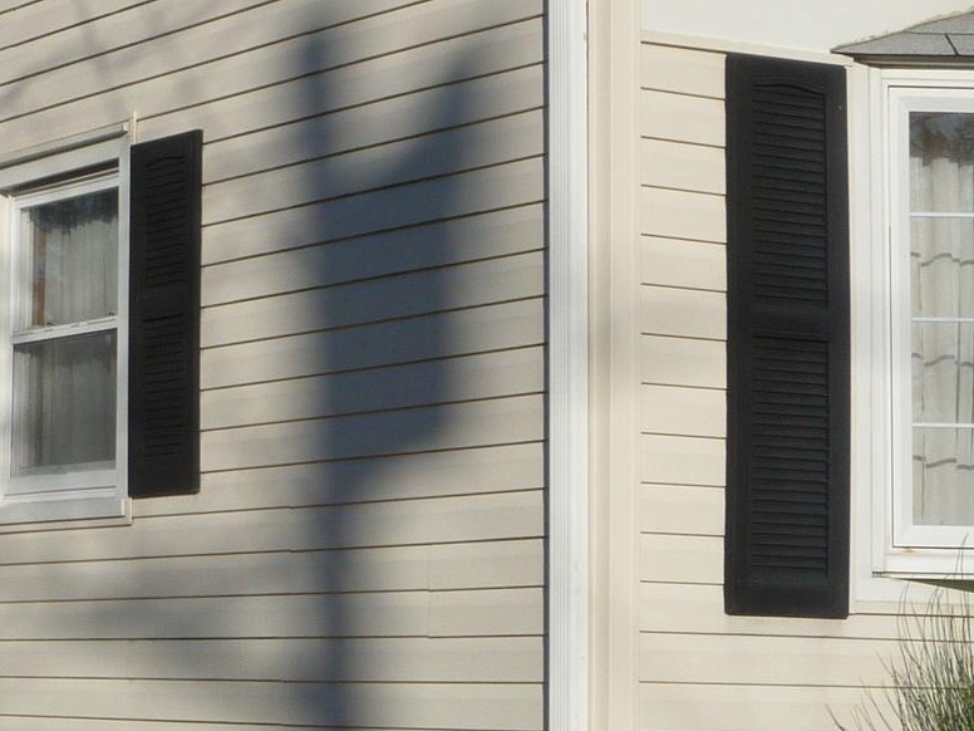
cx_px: -133
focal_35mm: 132
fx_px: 3714
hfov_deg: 14.5
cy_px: 333
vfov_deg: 11.2
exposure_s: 1/800
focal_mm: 8.8
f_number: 5.6
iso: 100
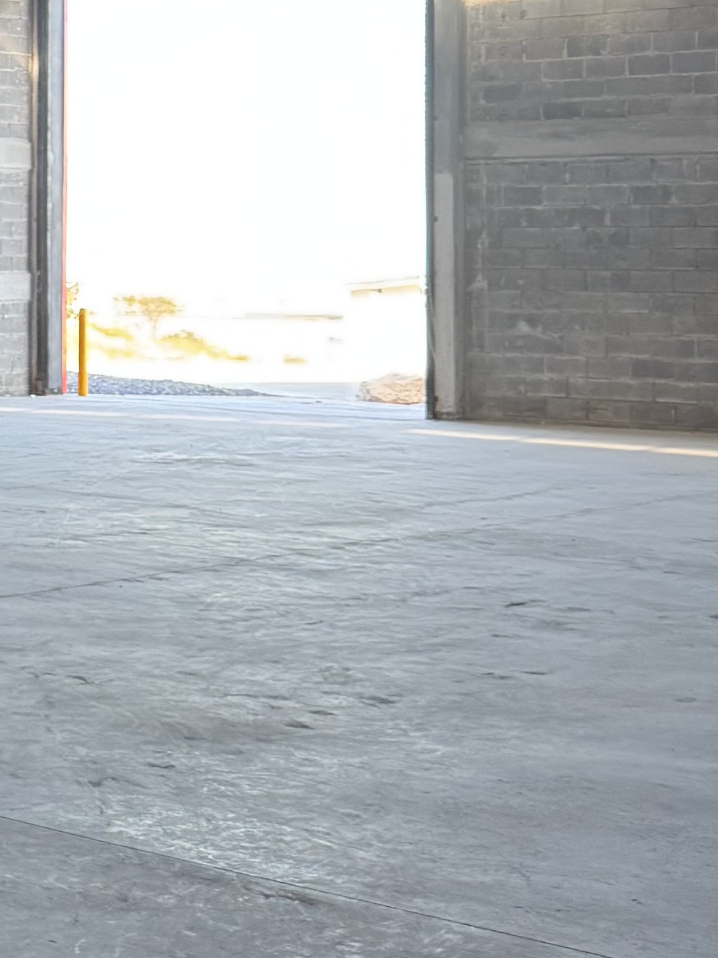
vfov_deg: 23.8
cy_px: 231
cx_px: -473
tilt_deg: +1.5
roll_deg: -2.4
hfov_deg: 16.1
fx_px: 2240
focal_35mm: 81
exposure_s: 1/121
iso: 125
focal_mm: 6.76
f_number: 1.78
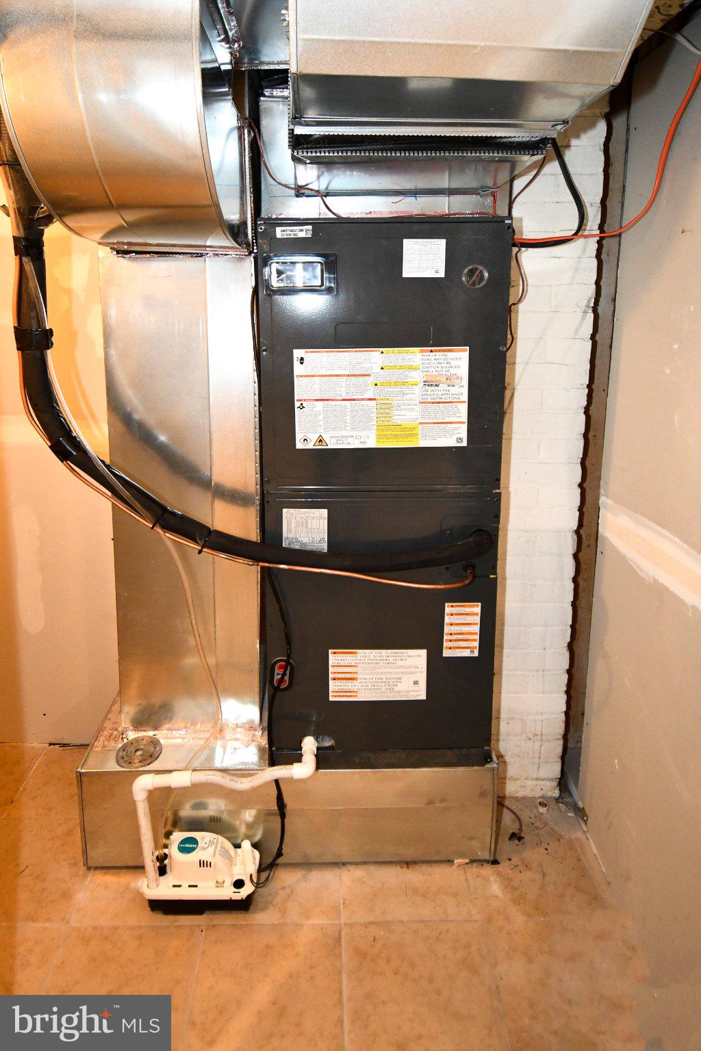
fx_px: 526
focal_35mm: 18
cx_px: 350
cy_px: 526
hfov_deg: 67.4
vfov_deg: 90.0
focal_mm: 12
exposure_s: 1/60
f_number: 4
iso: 1600
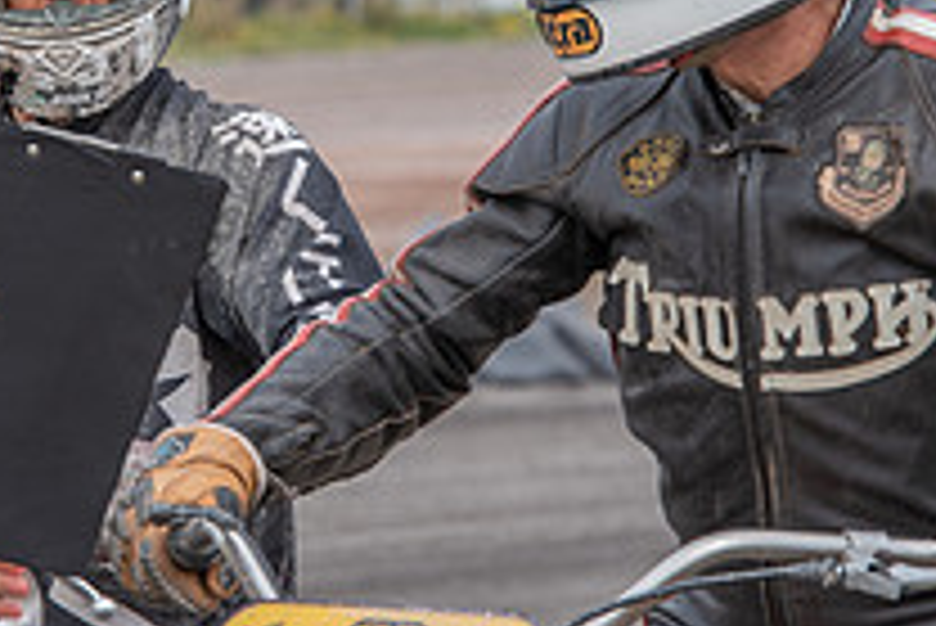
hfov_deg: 3.7
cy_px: 218
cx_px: 270
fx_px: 14518
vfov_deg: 2.5
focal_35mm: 558
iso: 200
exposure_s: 1/200
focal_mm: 200
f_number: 8
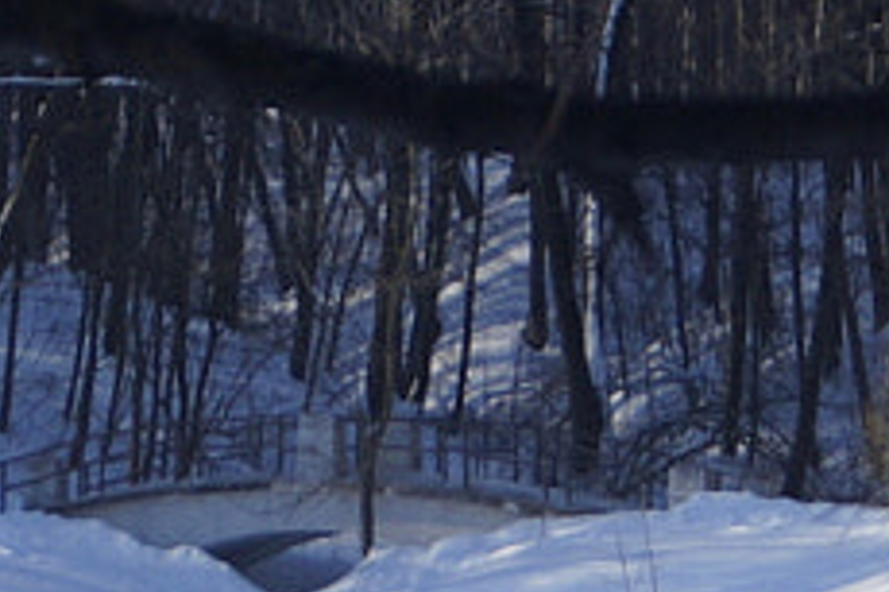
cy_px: 282
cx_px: 329
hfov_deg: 6.6
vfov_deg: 4.4
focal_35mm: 313
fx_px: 7724
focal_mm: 30
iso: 100
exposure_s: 1/800
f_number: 4.5
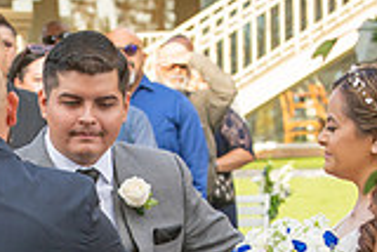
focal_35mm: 253
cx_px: 66
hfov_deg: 8.1
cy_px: 359
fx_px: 2652
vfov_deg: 5.4
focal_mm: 70
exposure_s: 1/800
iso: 400
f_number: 2.8
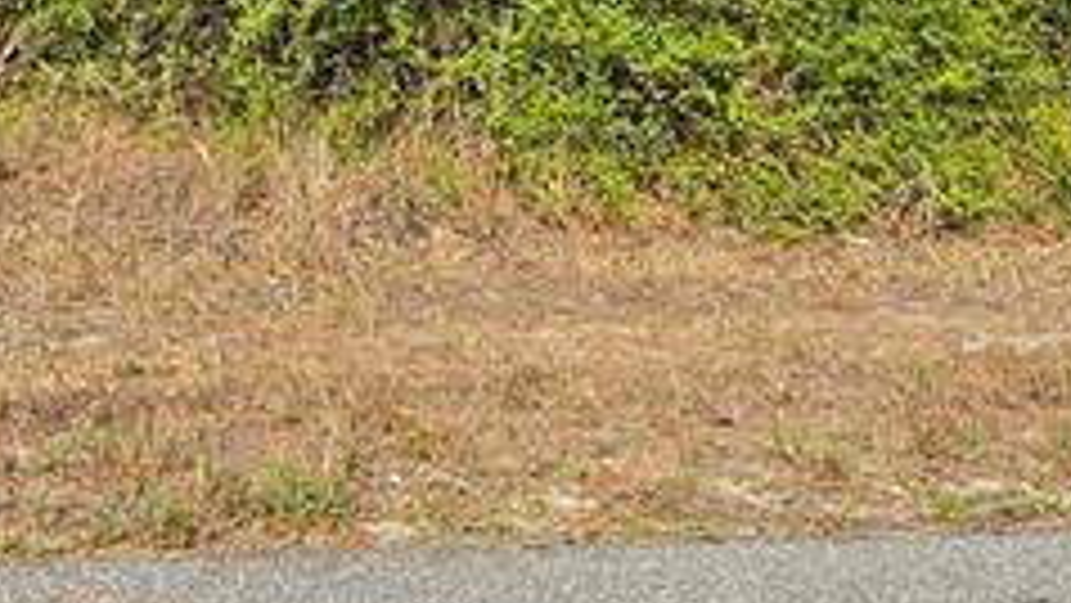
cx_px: 266
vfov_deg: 17.2
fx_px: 1733
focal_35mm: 61
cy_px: -387
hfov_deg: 33.6
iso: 32
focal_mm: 2.2
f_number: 1.9
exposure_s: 1/1202
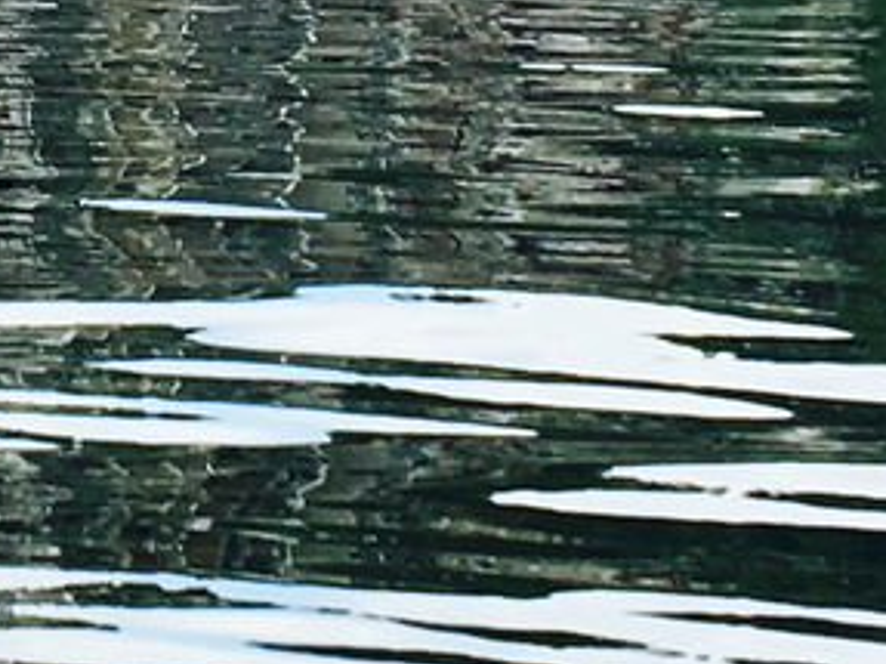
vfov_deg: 7.4
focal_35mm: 194
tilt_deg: +6.1
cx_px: -40
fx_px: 4963
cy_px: -581
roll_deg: -1.5
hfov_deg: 10.1
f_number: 2.2
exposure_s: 1/818
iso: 25
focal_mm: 4.15
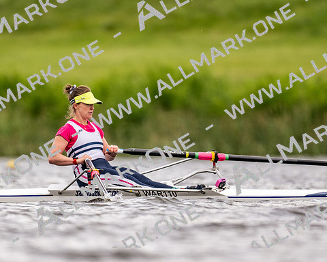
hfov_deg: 1.9
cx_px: 174
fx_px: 9881
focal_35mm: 1021
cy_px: 131
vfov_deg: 1.5
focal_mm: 600
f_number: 4
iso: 560
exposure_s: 1/2500
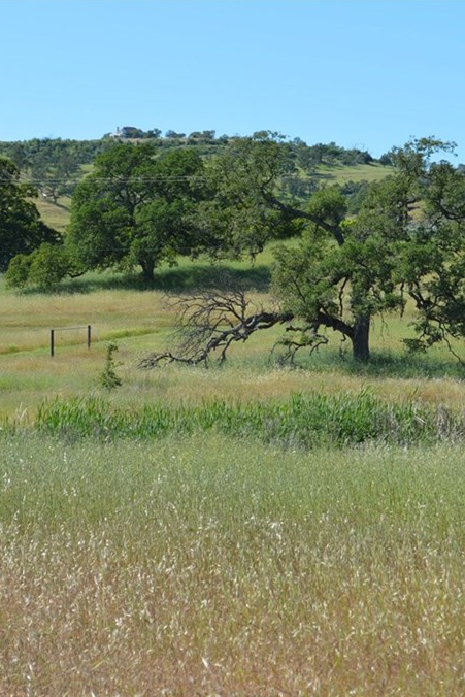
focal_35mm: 125
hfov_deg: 11.0
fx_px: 2416
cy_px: 348
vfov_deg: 16.4
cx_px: 252
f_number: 8
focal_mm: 55
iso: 100
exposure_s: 1/250
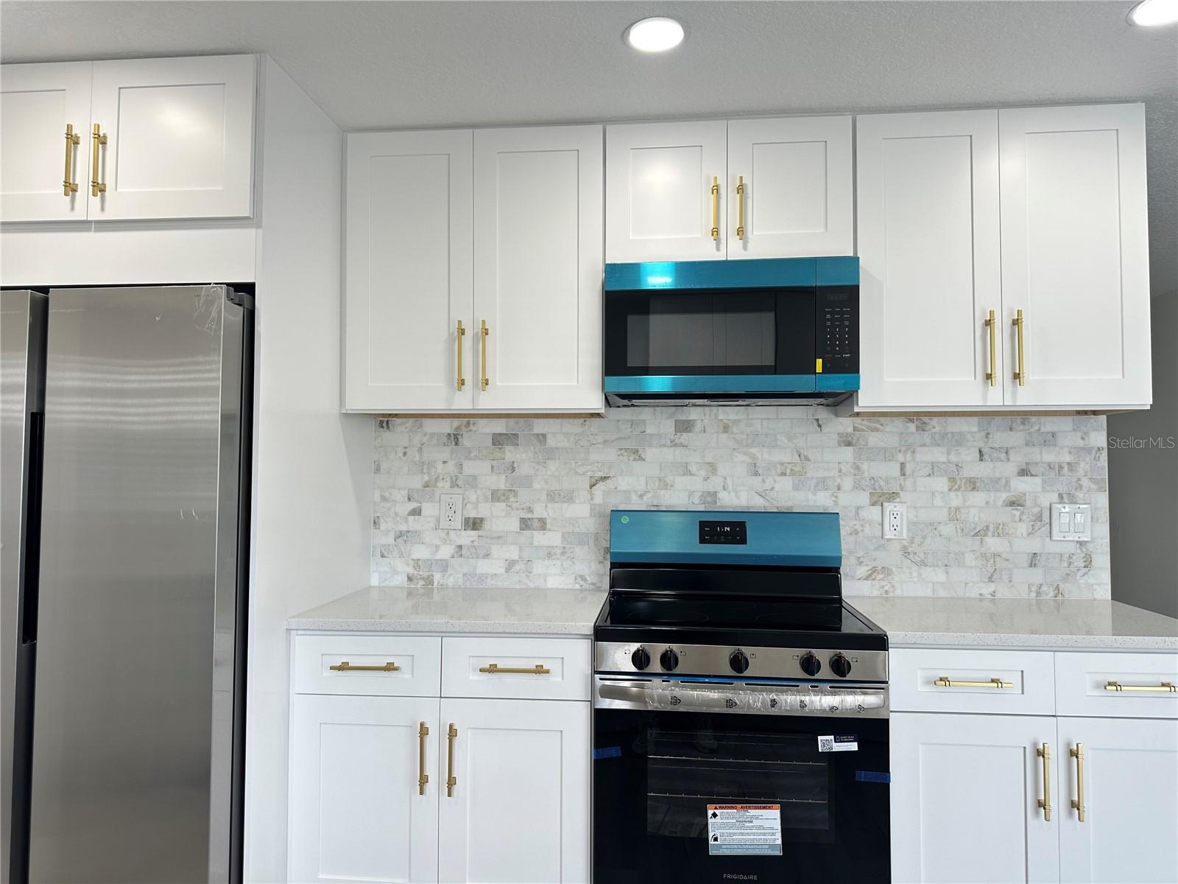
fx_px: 817
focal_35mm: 24
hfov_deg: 71.6
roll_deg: -0.2
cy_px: 442
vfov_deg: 56.8
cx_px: 589
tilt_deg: +1.9
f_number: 1.78
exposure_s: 1/121
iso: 64
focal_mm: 6.86
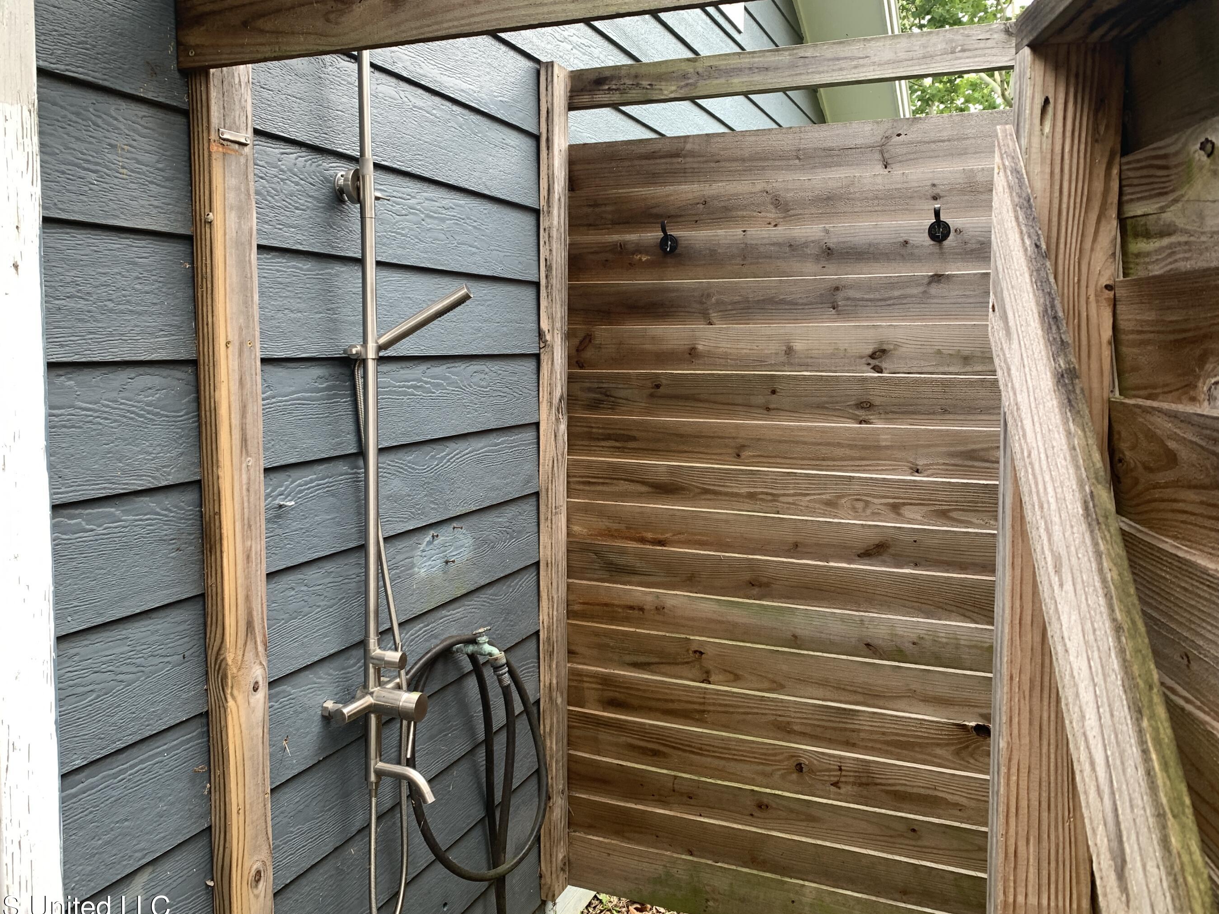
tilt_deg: -4.9
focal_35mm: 29
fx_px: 1021
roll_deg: +1.3
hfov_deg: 61.5
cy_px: 444
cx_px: 548
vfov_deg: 48.2
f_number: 1.8
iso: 50
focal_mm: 4.25
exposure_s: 1/121
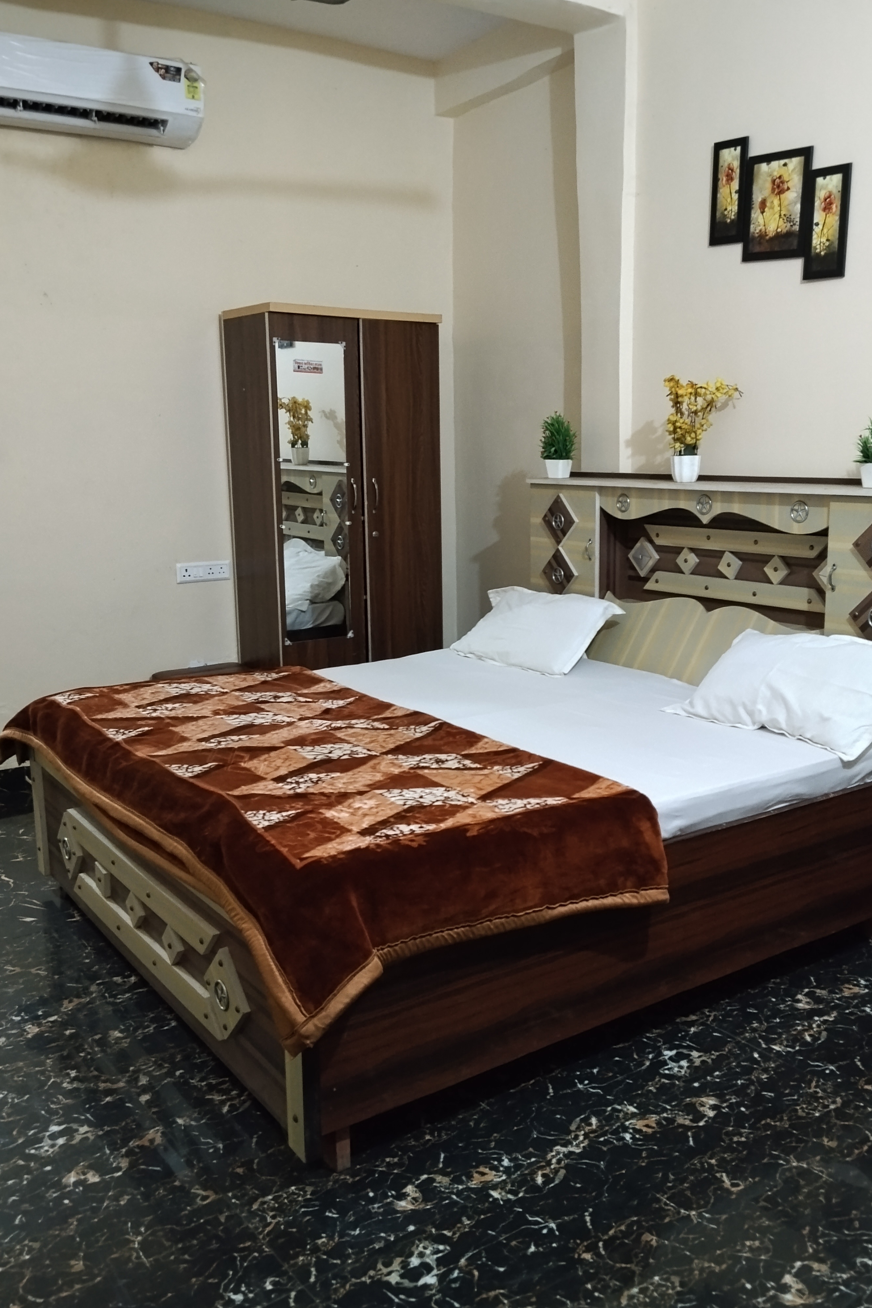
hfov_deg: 42.3
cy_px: 659
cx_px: 486
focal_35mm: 31
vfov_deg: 60.3
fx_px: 1126
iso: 800
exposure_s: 1/20
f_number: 1.8
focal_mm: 4.22
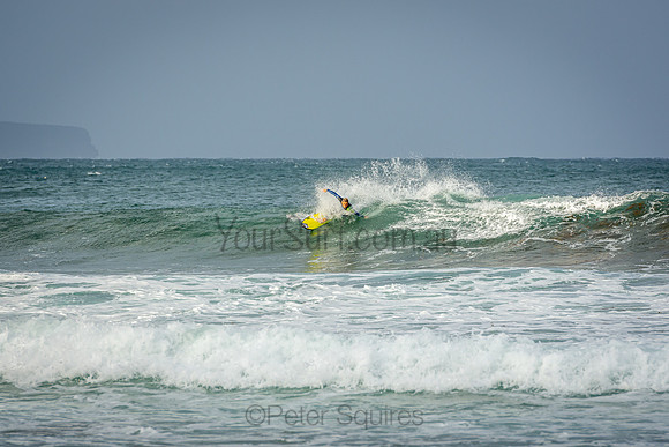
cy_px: 224
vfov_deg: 4.5
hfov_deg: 6.7
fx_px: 5730
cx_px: 334
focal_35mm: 308
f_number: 5.6
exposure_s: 1/800
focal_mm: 200
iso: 200
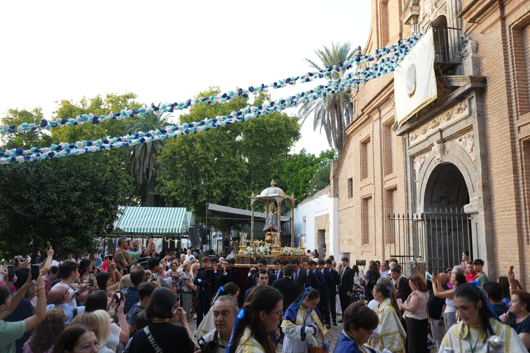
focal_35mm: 29
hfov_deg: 63.7
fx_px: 427
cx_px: 265
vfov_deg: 45.0
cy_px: 176
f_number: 4
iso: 640
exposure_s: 1/250
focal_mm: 29
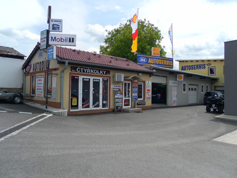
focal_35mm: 28
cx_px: 118
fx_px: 192
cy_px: 89
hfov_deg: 63.4
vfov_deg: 49.7
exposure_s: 1/160
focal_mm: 4.9
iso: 80
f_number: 8
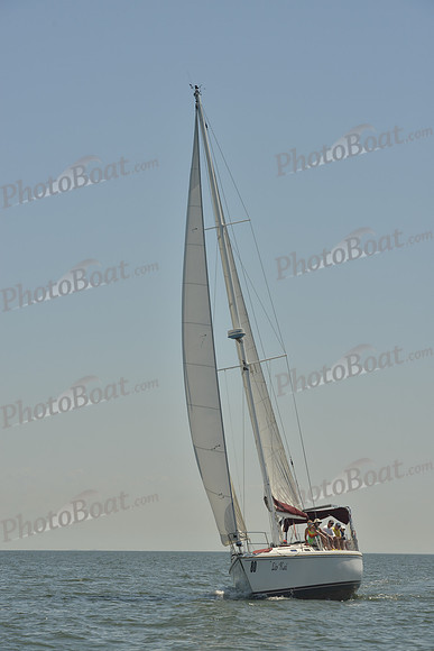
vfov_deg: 21.5
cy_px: 326
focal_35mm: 95
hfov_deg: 14.4
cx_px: 217
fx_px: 1717
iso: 200
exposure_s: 1/640
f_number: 9
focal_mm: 95
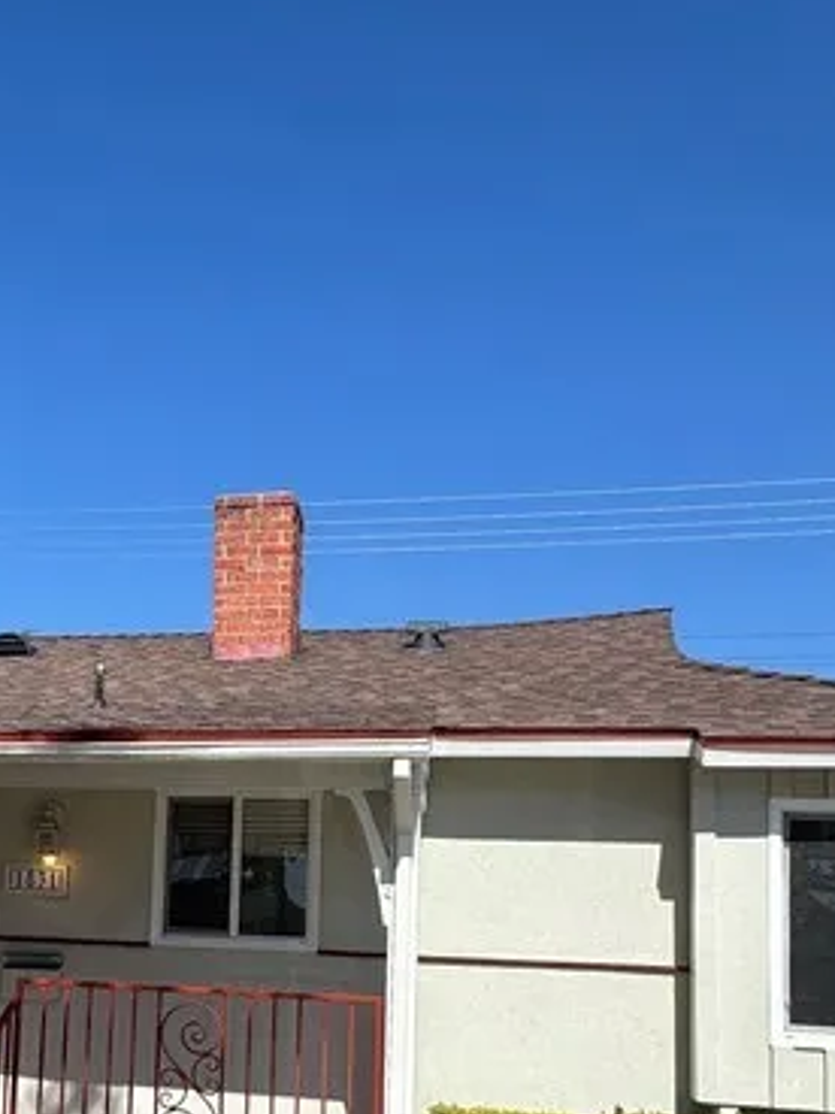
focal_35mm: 39
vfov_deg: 46.4
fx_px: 1254
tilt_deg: +7.2
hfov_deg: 35.0
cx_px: 106
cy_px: 811
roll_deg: -1.5
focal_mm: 2.22
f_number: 2.2
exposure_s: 1/1880
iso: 50
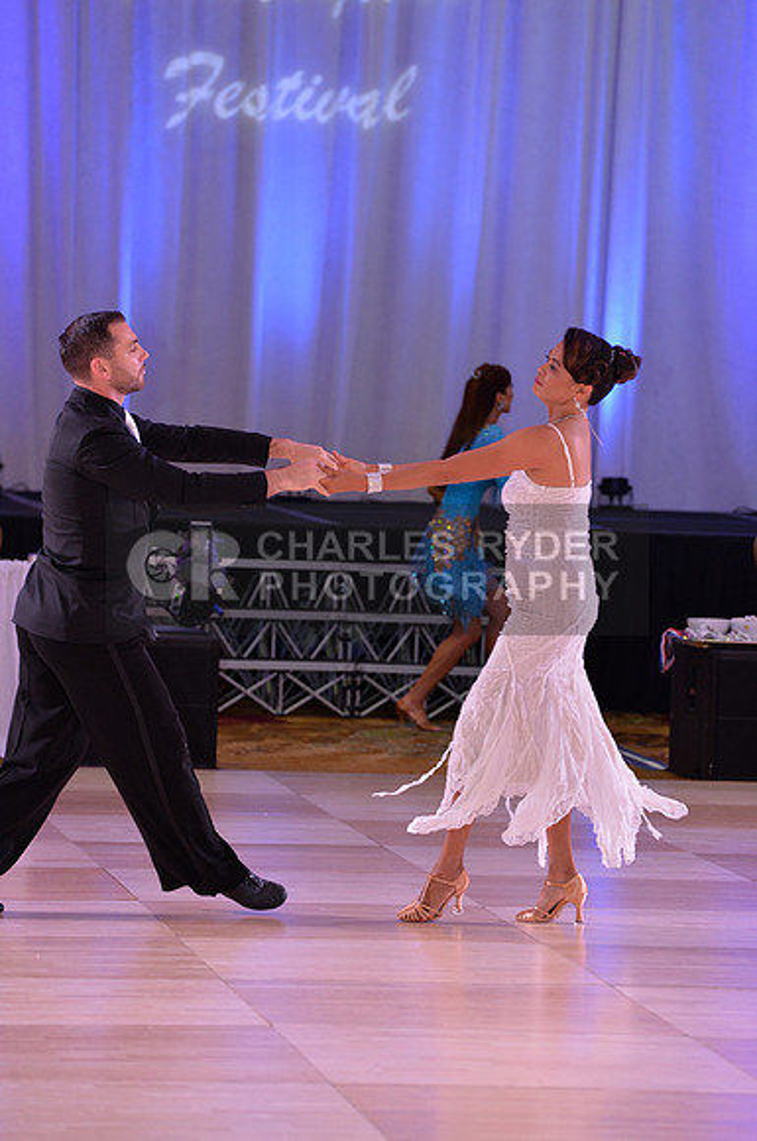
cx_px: 378
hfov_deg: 6.8
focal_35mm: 200
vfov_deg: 10.3
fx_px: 6327
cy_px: 570
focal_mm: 200
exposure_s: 1/250
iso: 1600
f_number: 4.5
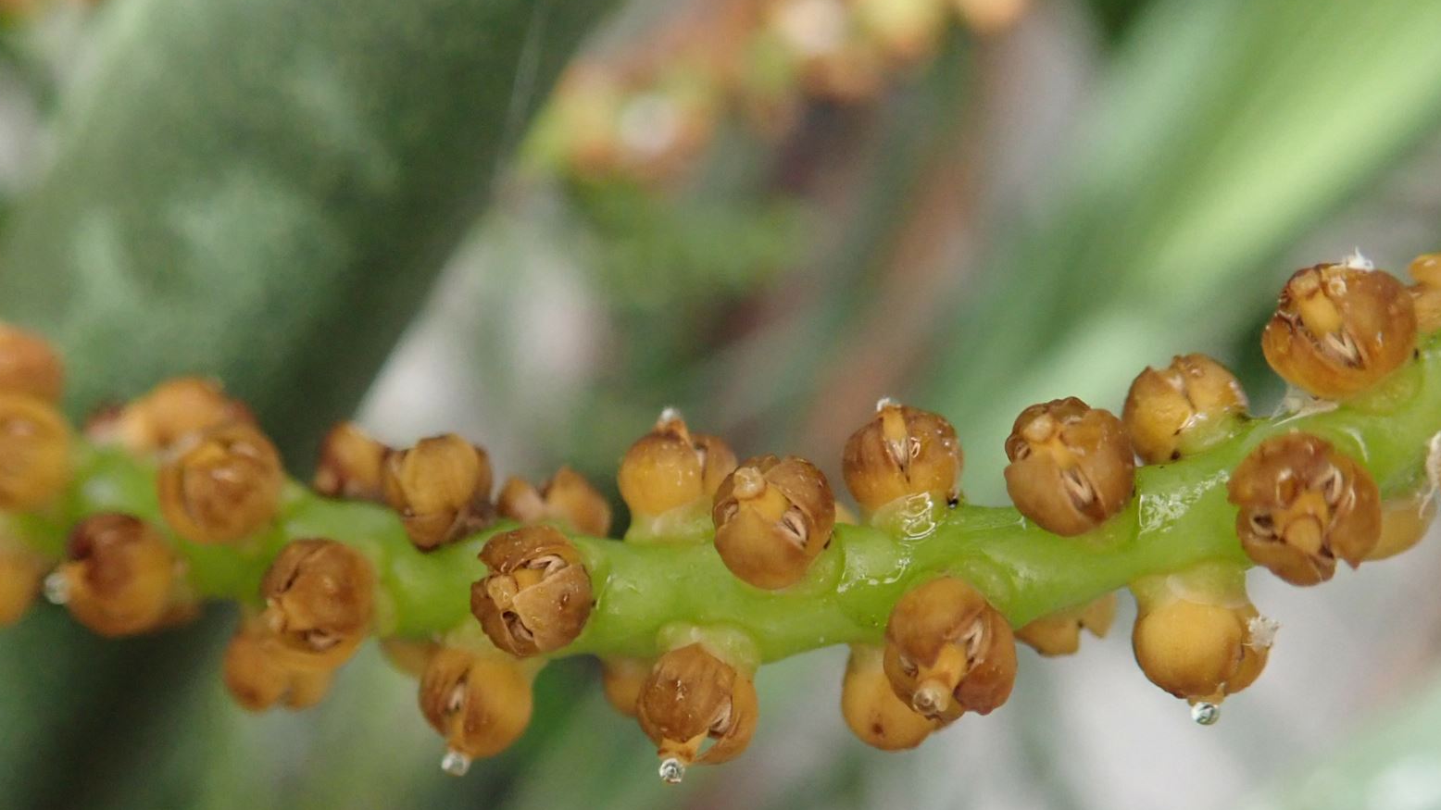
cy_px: 553
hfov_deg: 48.4
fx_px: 1605
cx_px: 704
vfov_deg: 28.1
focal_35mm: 42
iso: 640
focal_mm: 5.5
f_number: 2.3
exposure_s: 1/125
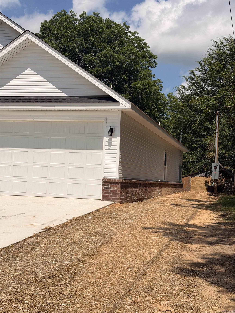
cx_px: 118
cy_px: 156
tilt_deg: +3.7
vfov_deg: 39.7
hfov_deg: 30.3
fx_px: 434
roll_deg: -2.7
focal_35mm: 48
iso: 64
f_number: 1.78
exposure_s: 1/8772
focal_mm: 6.76
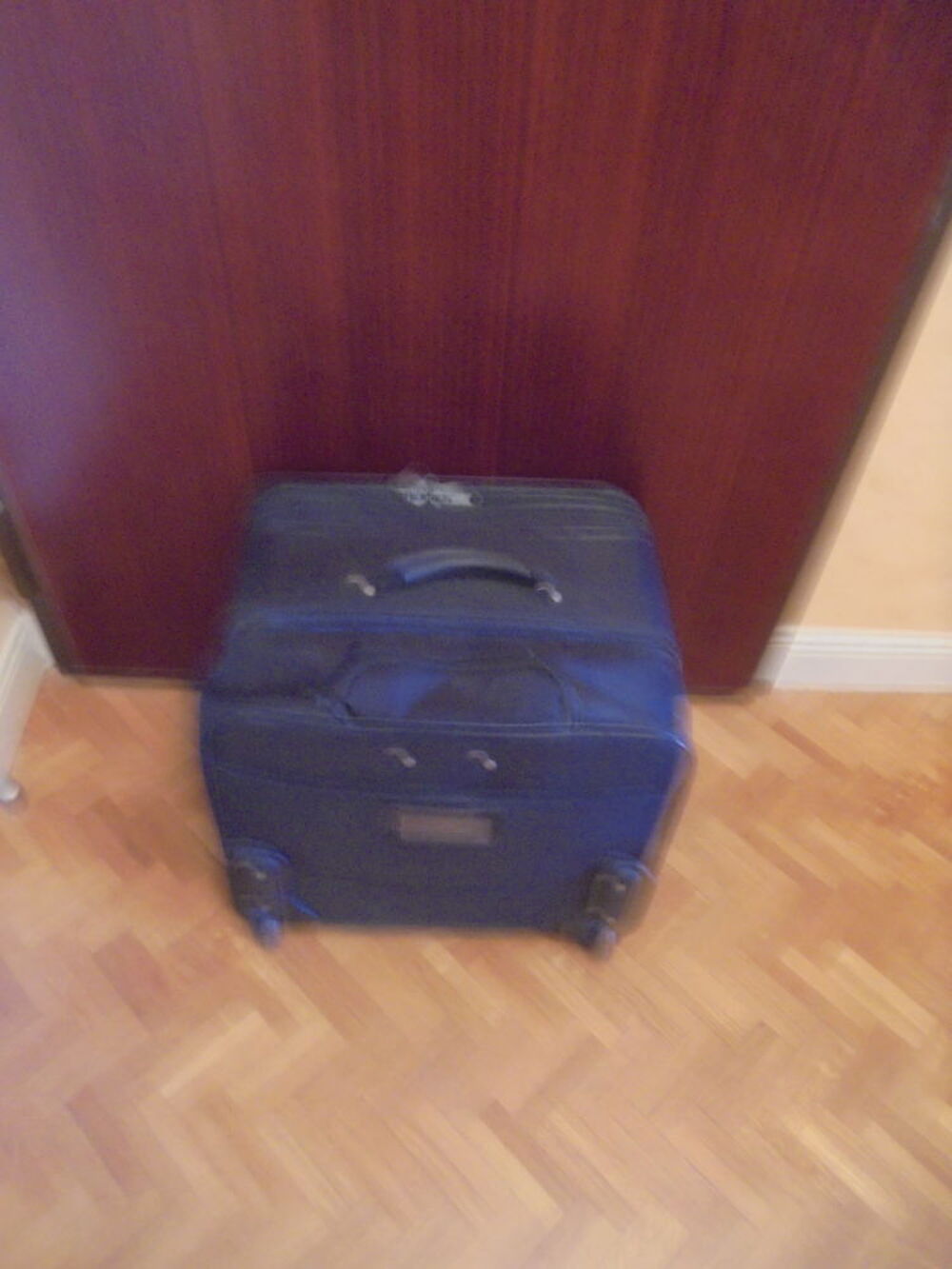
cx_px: 476
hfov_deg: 53.1
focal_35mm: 26
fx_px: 953
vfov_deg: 67.3
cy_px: 634
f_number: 3.5
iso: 500
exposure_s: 1/4
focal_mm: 4.6
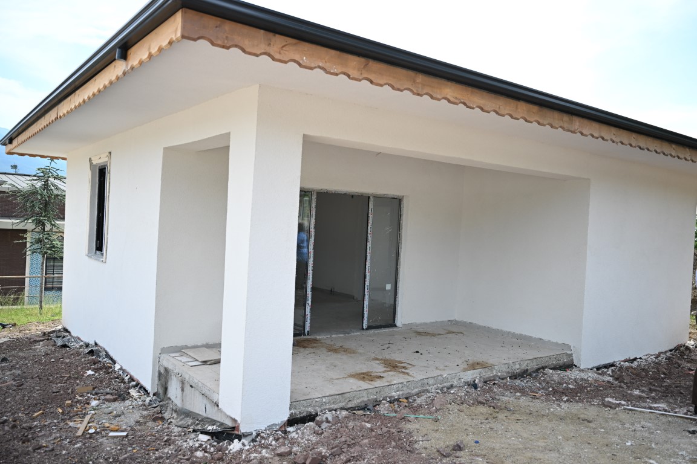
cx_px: 348
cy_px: 232
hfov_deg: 64.6
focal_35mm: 28
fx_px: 552
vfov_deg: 45.7
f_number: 2.8
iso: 400
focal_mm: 28.5
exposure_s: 1/2500
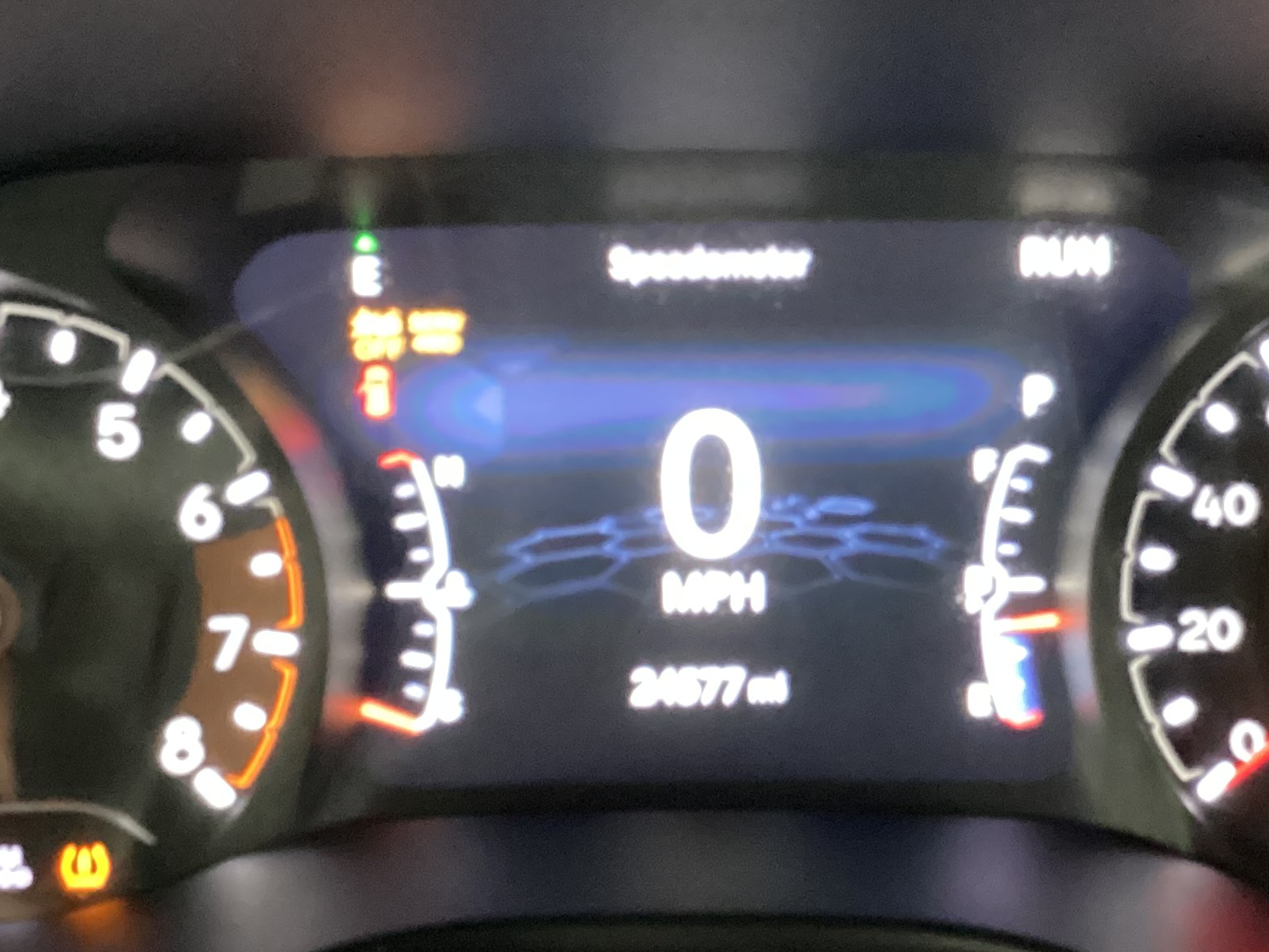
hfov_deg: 29.7
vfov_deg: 22.6
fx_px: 2383
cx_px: 781
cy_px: 553
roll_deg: -0.5
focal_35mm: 65
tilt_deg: -28.2
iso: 800
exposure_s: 1/17
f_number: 2.4
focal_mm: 3.3
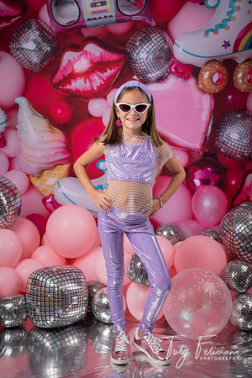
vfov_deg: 41.9
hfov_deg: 28.6
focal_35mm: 47
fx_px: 493
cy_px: 189
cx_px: 126
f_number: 4
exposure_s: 1/100
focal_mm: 47
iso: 64
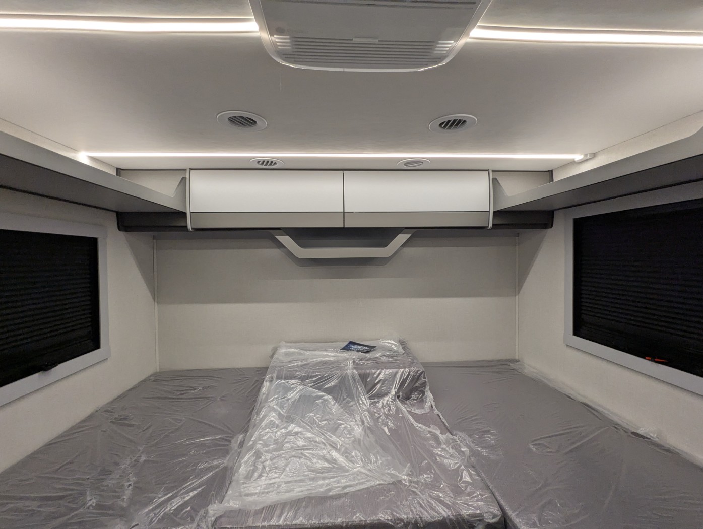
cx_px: 352
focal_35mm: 16
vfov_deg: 78.2
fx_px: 325
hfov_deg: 94.4
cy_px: 264
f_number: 2.2
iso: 252
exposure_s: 1/128
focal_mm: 2.35
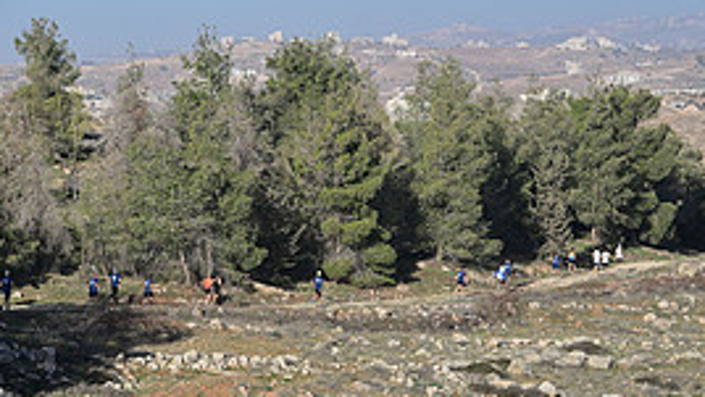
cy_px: 293
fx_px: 3609
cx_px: 55
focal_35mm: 193
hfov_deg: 11.1
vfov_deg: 6.3
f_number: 4
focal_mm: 85
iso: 110
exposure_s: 1/1600
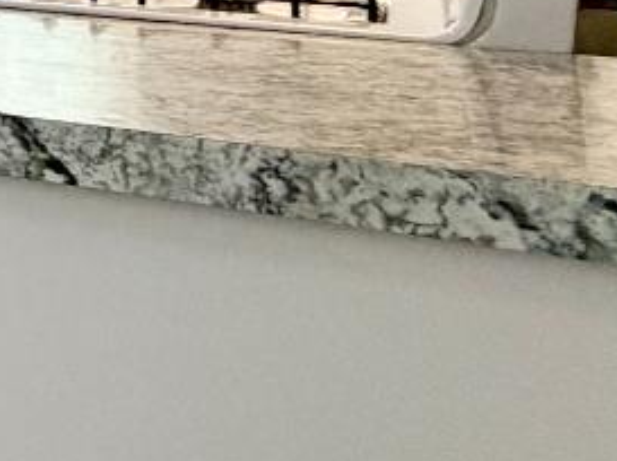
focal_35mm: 77
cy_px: -210
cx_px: -992
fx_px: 1371
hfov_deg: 13.7
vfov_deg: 17.4
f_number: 2.2
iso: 250
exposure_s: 1/120
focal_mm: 2.22
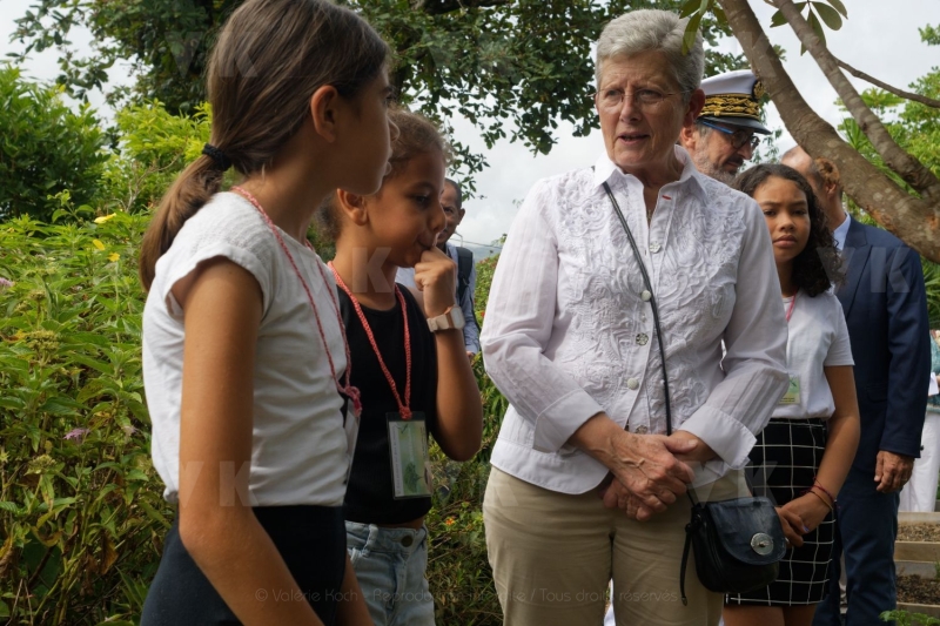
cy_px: 313
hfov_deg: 53.1
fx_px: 940
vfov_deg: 36.9
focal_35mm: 36
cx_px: 470
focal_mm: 24
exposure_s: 1/800
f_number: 8
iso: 200
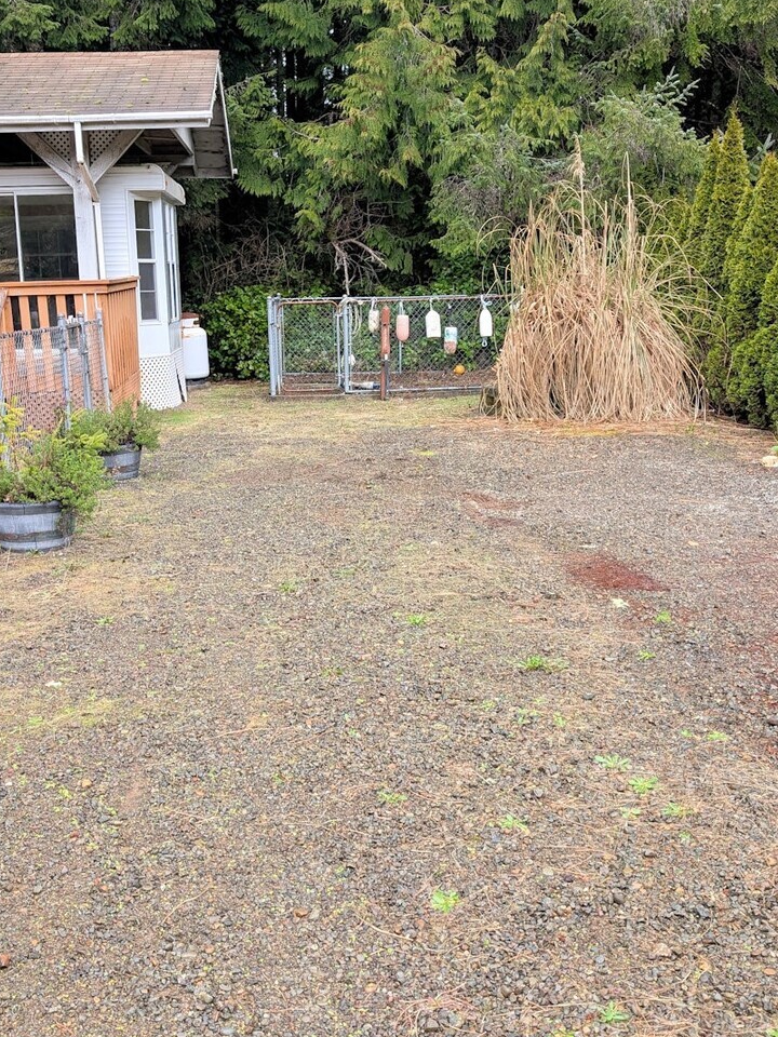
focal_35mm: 36
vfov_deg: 51.3
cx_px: 324
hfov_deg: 39.5
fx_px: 1079
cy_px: 491
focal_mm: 6.9
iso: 19
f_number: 1.68
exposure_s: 1/118
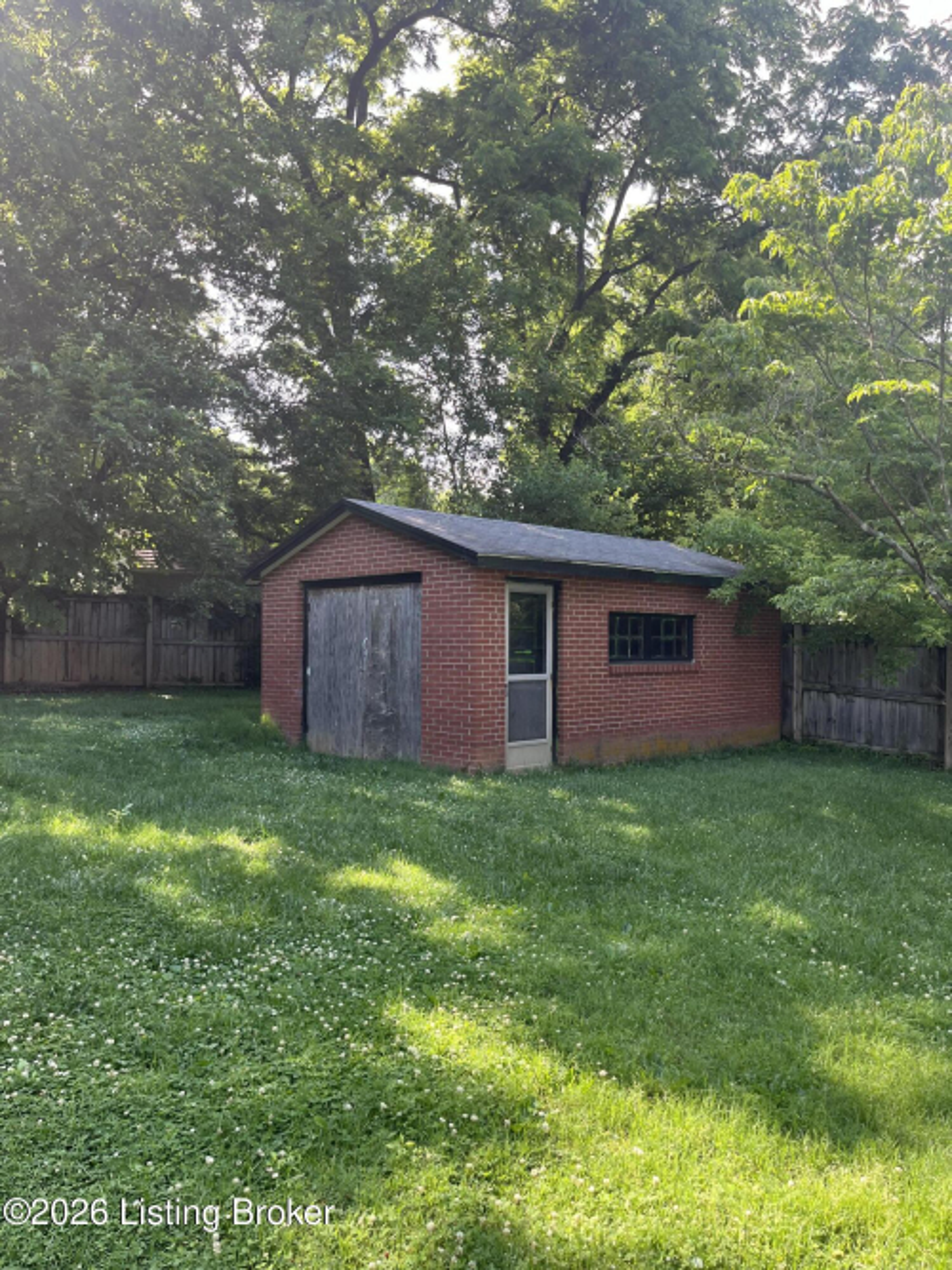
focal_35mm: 26
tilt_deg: +0.3
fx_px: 954
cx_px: 476
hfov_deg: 53.0
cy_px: 635
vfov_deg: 67.3
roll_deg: +1.4
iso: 40
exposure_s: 1/281
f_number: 1.6
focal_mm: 5.1
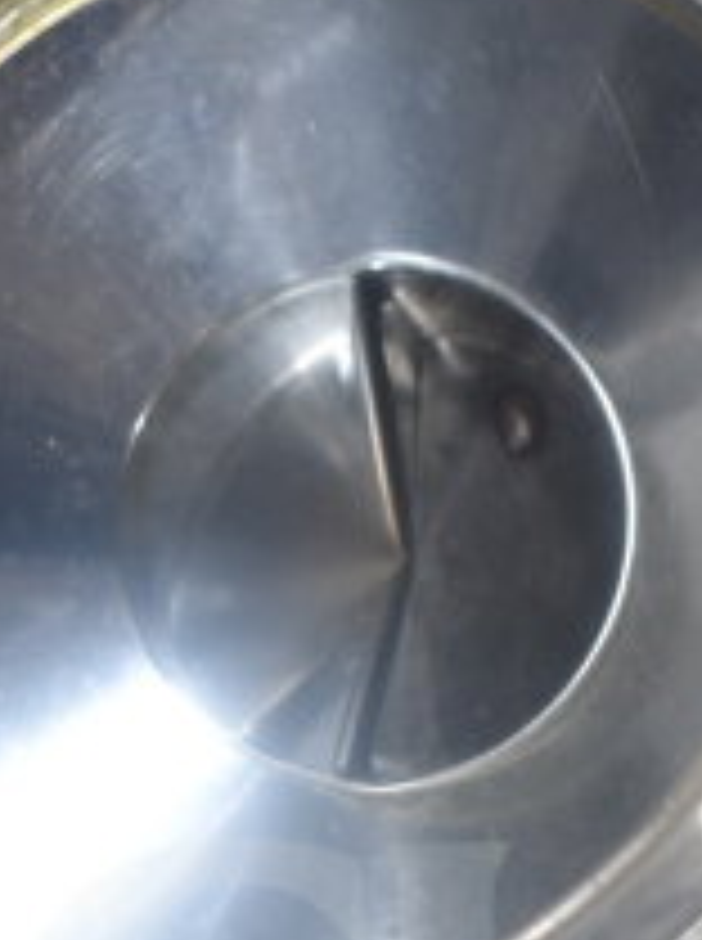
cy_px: 1199
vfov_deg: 12.2
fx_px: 4288
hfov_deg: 9.3
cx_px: 104
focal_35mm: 158
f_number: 4
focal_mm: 25
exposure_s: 1/50
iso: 200
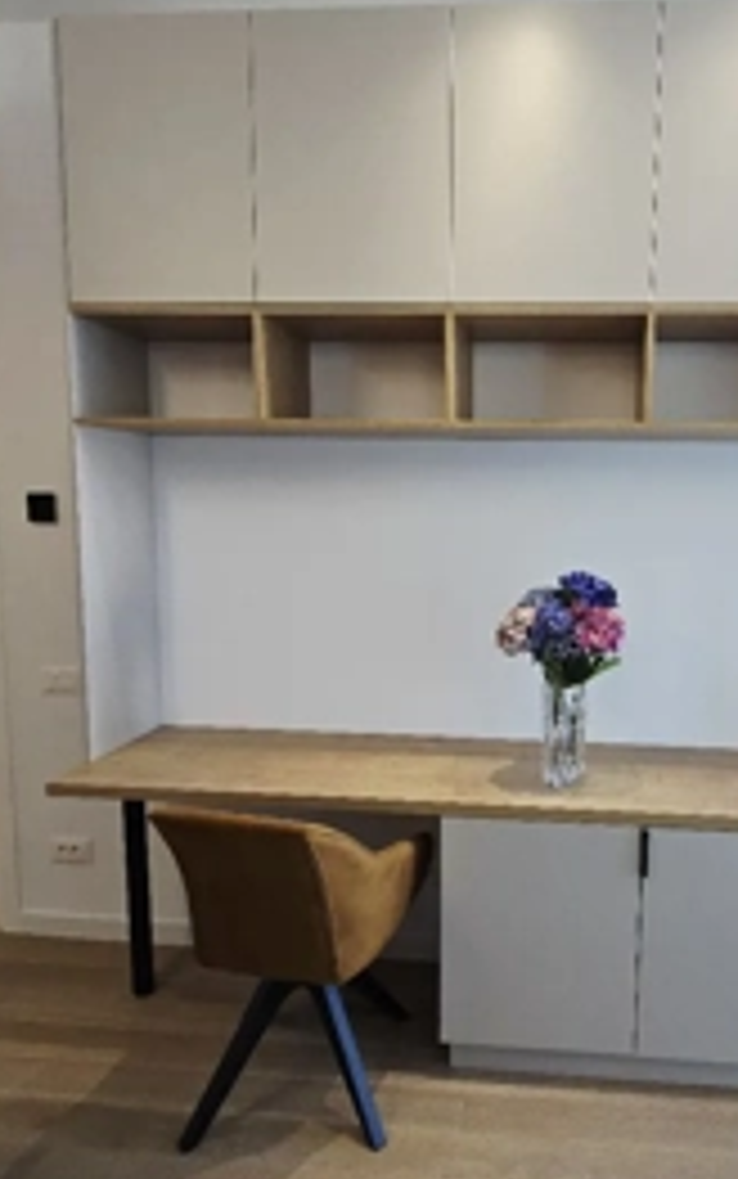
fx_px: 675
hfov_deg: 55.1
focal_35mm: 21
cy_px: 590
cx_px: 536
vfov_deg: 82.3
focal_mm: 2.2
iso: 50
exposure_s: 1/101
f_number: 2.2
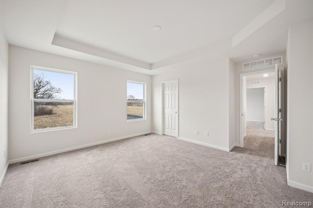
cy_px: 104
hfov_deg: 104.3
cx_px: 156
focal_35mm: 14
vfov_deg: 81.2
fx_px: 122
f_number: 9
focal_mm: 14
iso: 100
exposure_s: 1/1.25
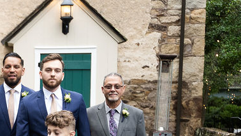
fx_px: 780
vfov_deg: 9.7
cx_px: -69
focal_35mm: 122
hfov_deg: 16.6
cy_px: 184
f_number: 3.2
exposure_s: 1/320
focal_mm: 43
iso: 1000
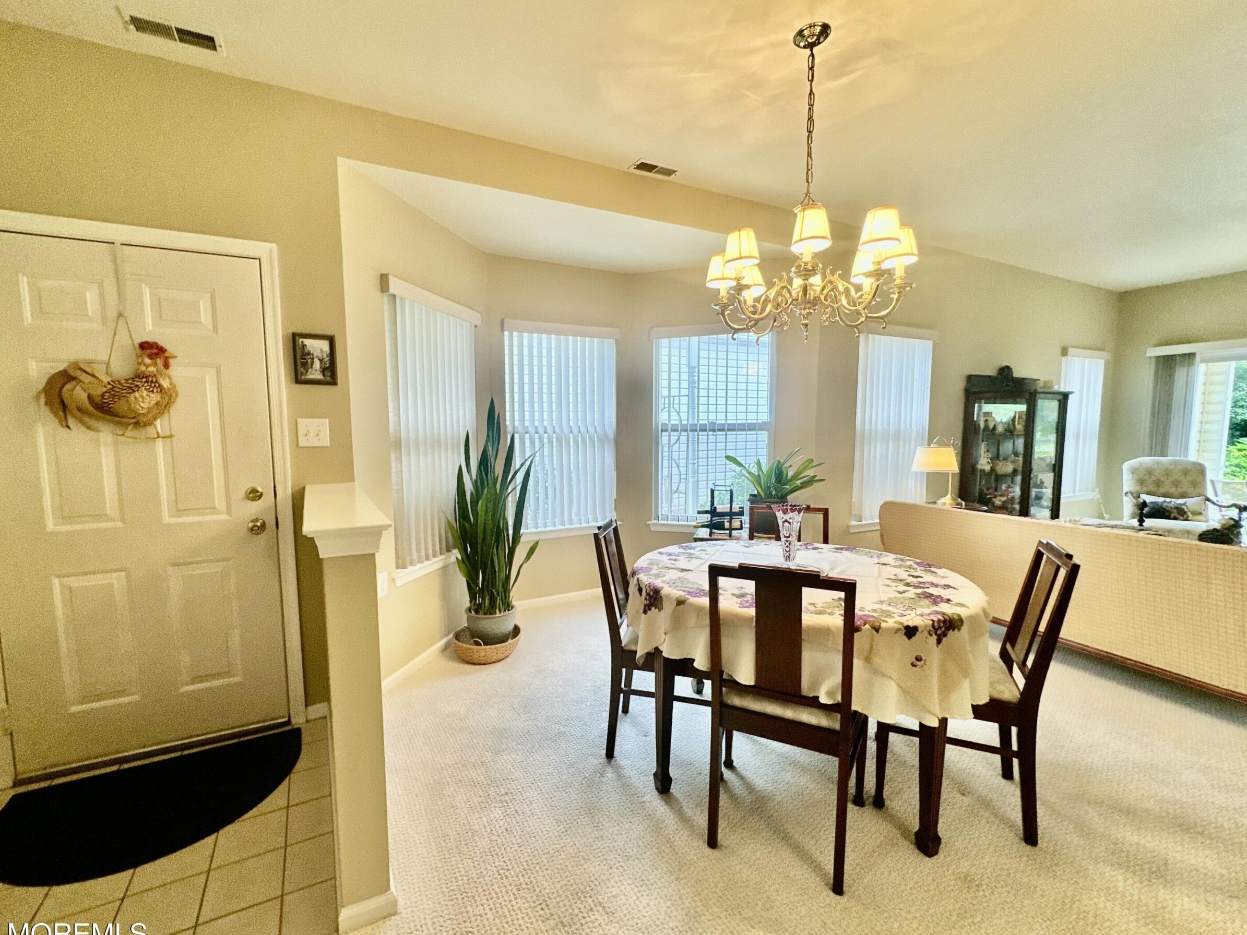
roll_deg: +0.0
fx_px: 540
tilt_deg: -4.7
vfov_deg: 81.7
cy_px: 479
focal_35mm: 15
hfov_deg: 98.0
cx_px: 581
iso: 100
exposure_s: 1/120
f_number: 2.2
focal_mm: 2.22
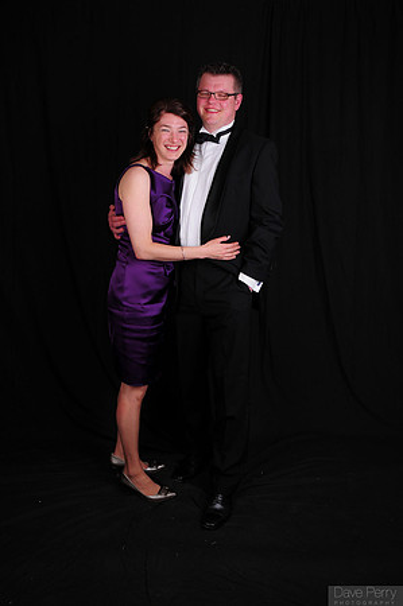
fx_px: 555
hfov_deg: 39.9
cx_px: 202
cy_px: 303
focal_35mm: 33
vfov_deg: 57.3
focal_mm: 22
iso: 200
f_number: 8
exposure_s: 1/125
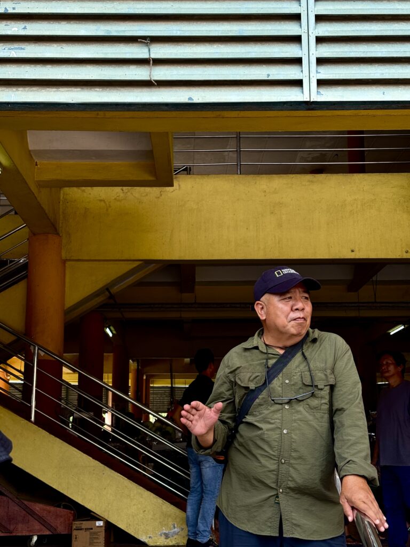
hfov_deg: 30.3
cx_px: 205
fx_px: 758
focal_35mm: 48
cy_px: 274
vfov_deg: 39.7
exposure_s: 1/439
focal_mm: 6.76
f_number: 1.78
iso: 64
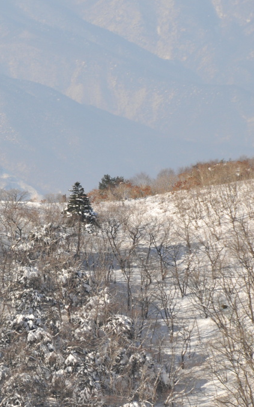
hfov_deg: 2.8
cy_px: 203
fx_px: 5118
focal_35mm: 462
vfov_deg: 4.5
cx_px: -32
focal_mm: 200
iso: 640
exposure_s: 1/640
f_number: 13
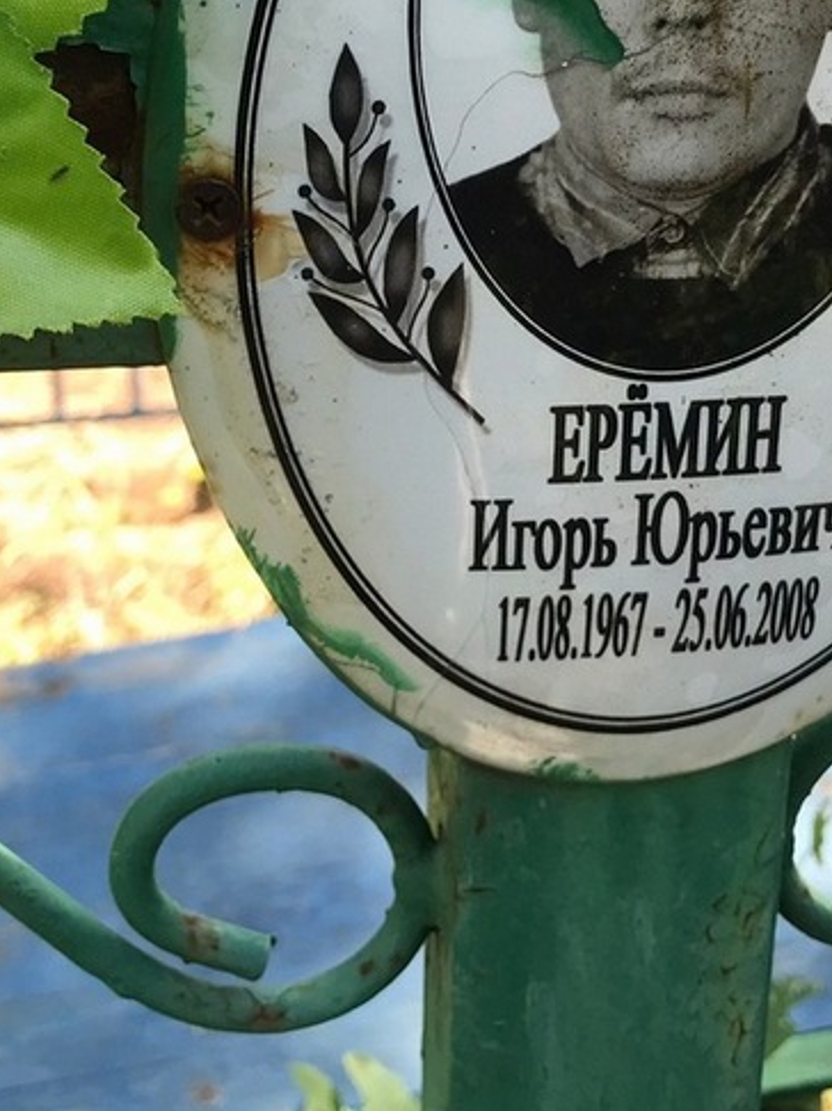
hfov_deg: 24.8
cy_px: 238
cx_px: 409
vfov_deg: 31.9
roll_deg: +3.4
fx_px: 1892
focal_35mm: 59
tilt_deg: -13.8
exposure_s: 1/199
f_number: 1.8
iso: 20
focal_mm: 3.99
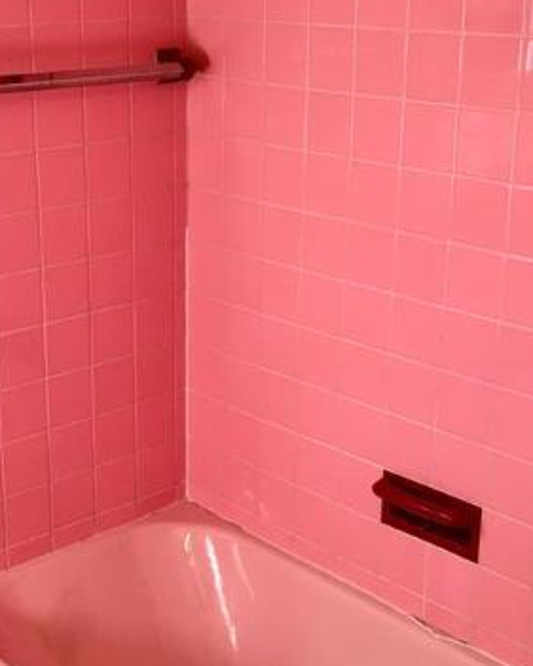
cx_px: 163
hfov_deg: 24.4
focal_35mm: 62
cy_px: 374
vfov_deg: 30.4
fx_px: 1222
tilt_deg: -20.0
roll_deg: +2.3
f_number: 2.2
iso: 50
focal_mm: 4.15
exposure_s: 1/30
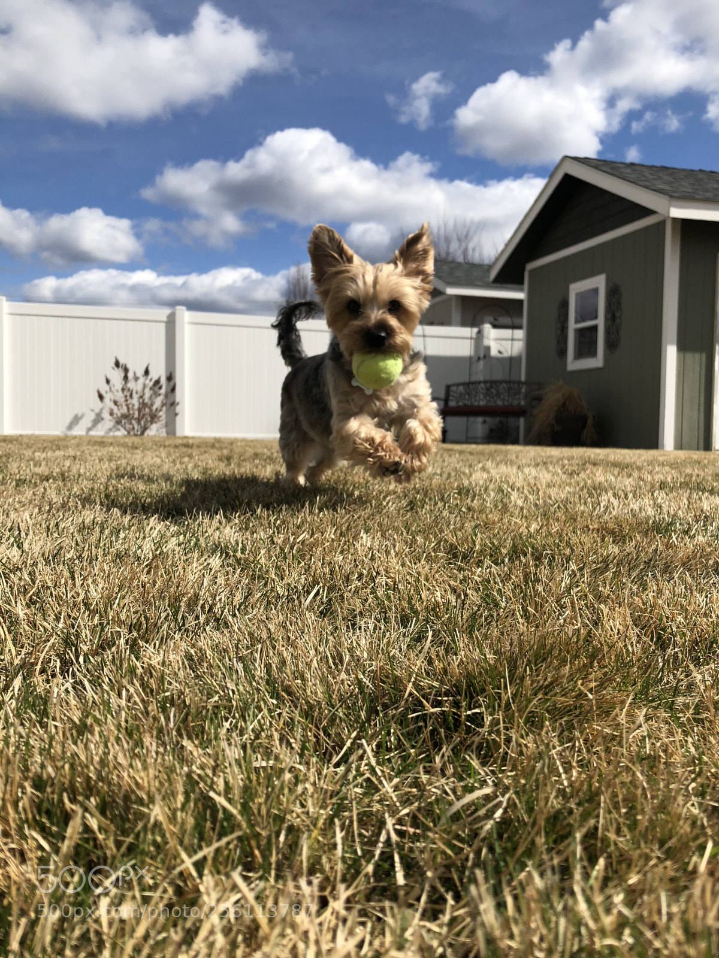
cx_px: 360
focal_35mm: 28
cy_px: 479
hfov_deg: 49.7
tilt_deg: -2.5
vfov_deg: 63.4
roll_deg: -1.6
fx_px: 775
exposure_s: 1/3436
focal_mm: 3.99
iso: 25
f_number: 1.8
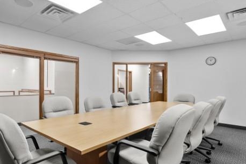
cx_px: 90
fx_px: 150
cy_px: 94
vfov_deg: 57.0
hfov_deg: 77.0
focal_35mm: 22
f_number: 6.3
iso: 500
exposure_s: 1/15
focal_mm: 14
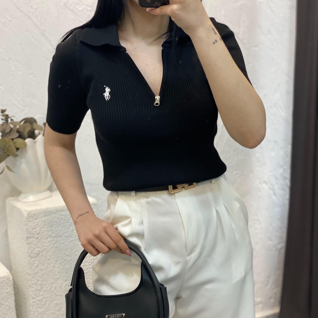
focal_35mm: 62
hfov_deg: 27.7
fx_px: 644
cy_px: 185
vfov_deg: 27.7
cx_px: 157
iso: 125
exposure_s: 1/100
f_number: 2
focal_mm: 6
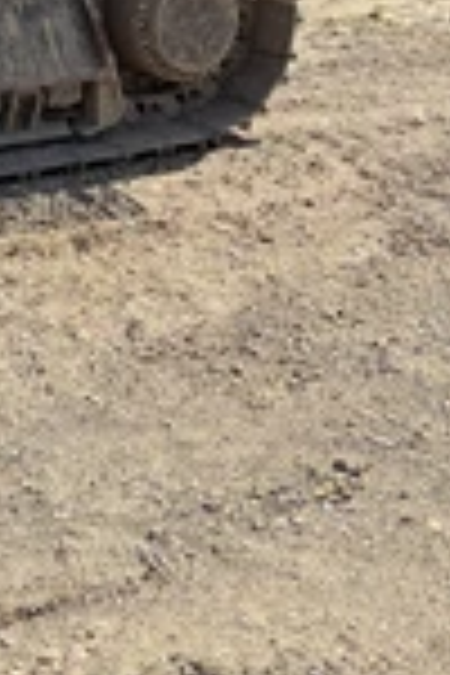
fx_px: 1350
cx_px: -207
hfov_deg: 17.2
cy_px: -194
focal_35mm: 72
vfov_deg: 24.6
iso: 50
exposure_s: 1/2857
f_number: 1.6
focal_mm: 5.96
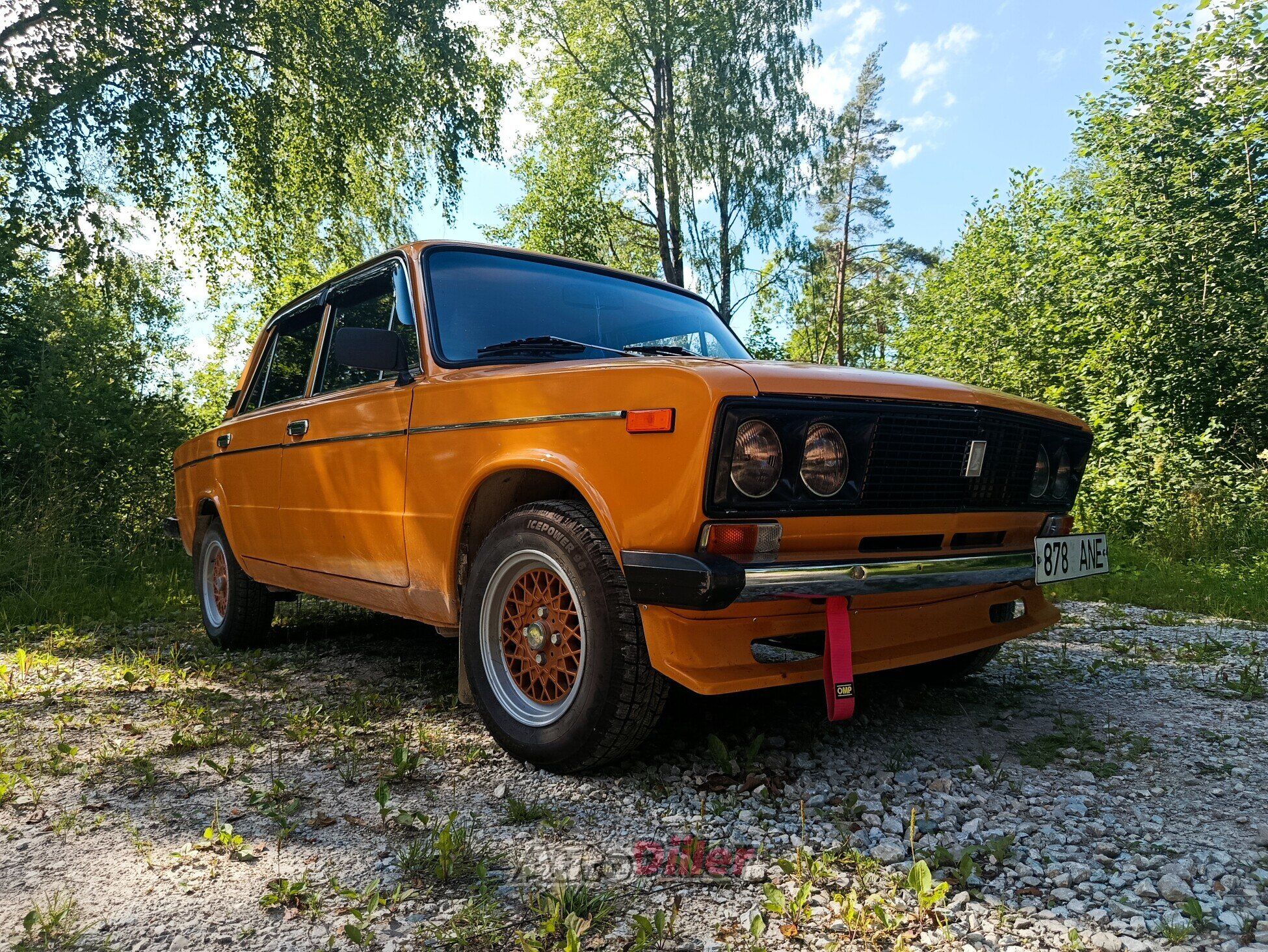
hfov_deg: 71.6
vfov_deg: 56.8
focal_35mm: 24
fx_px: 879
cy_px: 476
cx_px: 634
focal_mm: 5.24
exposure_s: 1/293
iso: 50
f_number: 1.7
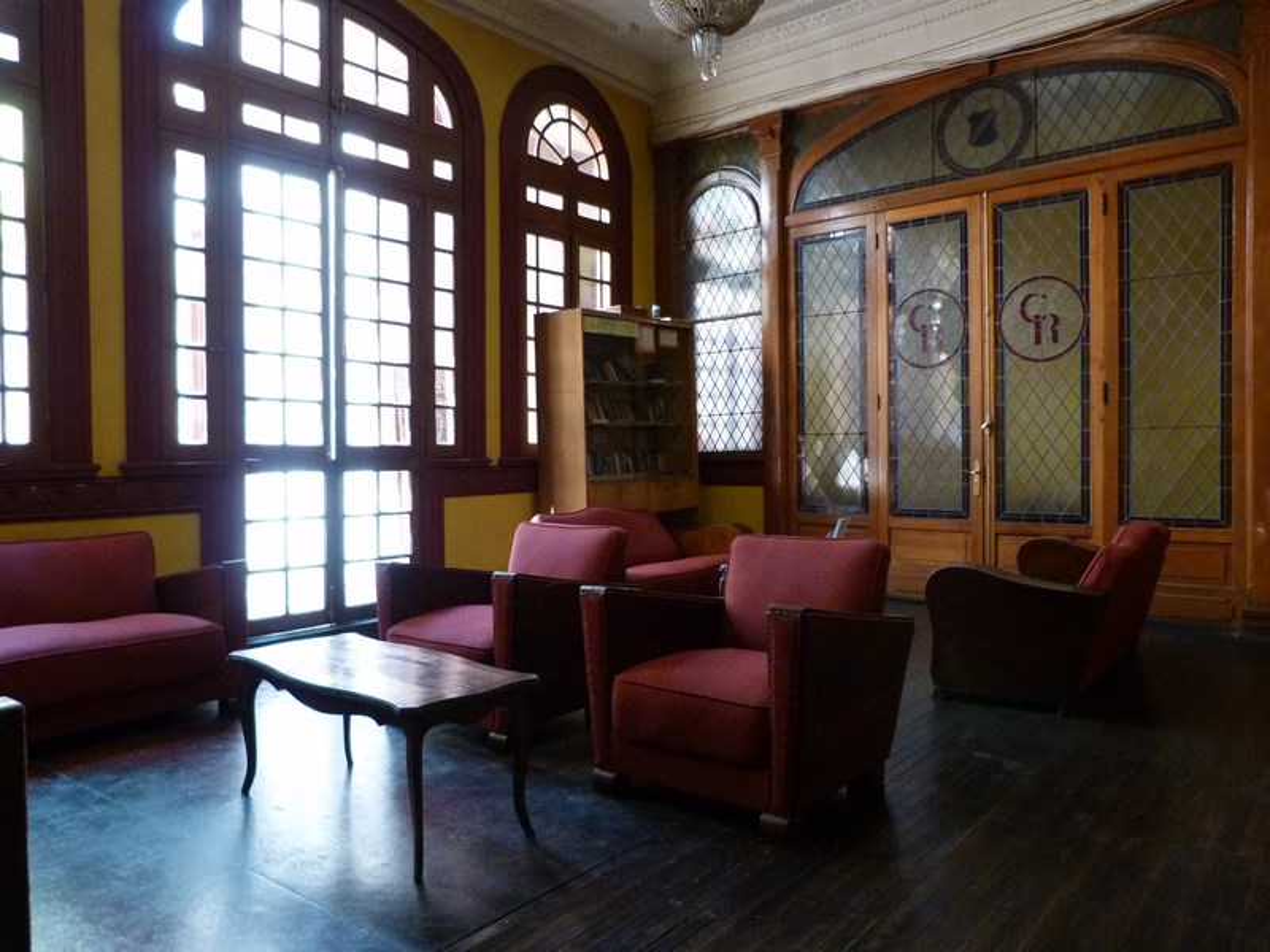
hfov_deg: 69.4
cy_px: 476
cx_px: 635
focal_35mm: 25
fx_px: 917
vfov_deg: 54.9
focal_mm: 4.5
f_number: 2.8
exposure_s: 1/20
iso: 400
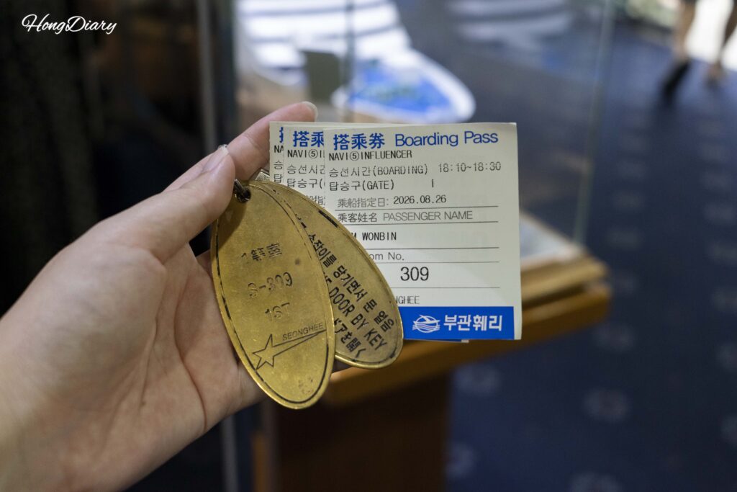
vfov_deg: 31.2
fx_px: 880
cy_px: 246
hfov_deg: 45.4
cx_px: 368
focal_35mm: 43
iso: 3200
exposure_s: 1/60
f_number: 5.6
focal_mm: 43
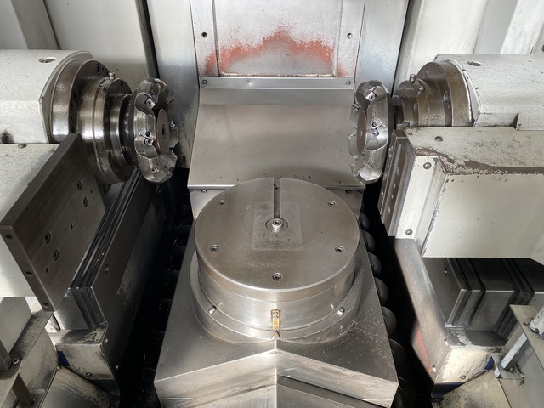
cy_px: 204
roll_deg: +0.4
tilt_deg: -39.7
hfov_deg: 67.3
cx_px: 272
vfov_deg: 53.1
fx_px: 409
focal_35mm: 26
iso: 100
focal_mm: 4.25
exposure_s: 1/121
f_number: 1.8
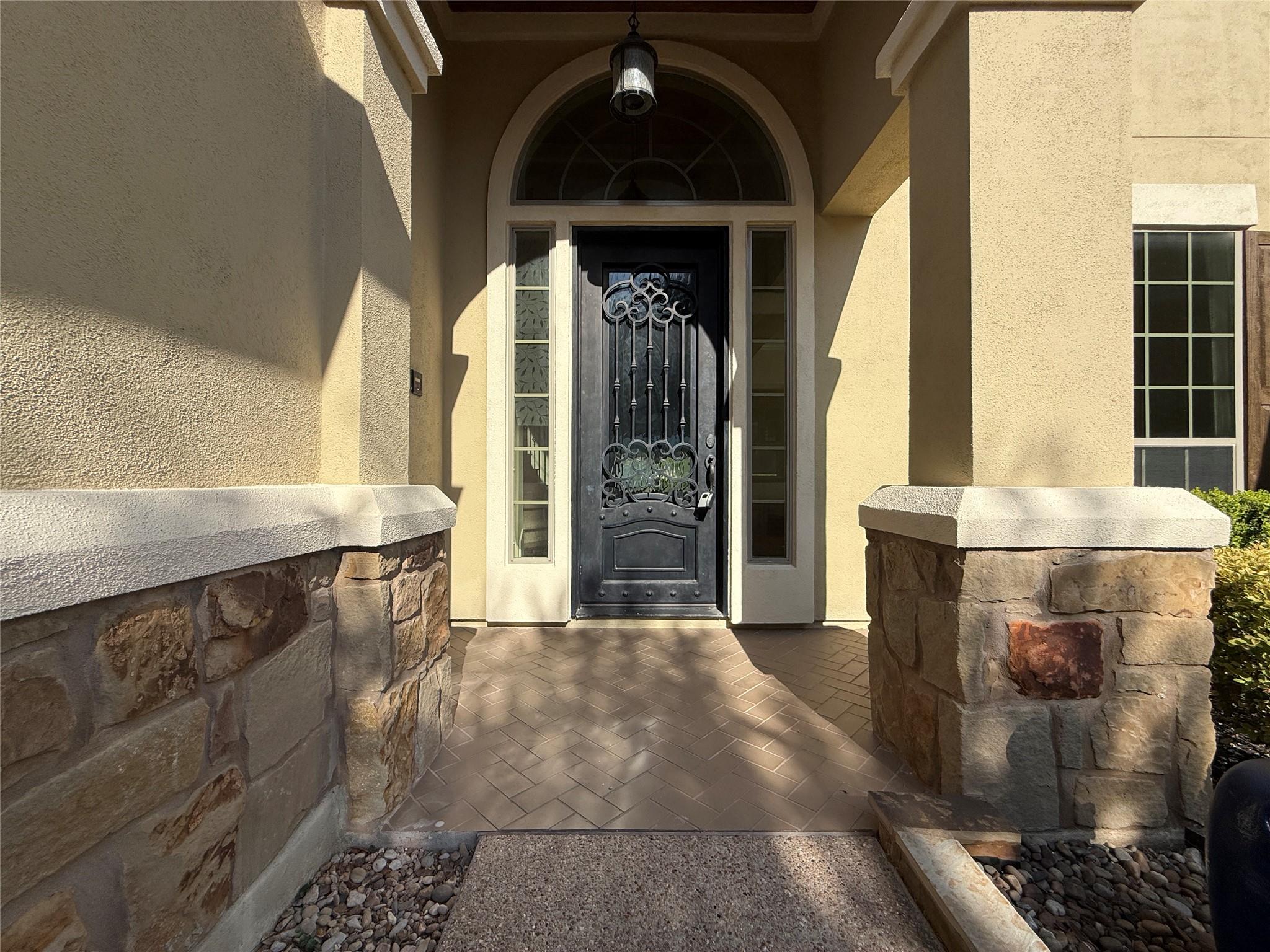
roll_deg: -0.1
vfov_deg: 85.7
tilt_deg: +2.8
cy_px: 476
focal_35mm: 14
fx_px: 514
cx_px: 635
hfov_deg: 102.1
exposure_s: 1/2611
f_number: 2.2
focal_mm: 2.22
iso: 50
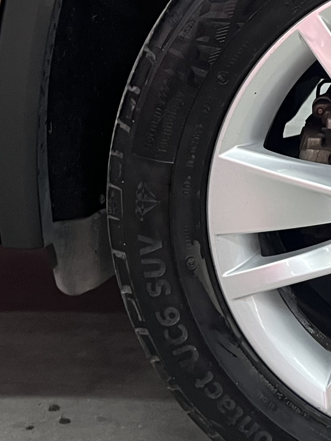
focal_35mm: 84
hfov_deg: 16.7
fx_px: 1071
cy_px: 75
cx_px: 422
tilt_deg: -11.8
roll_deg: -0.3
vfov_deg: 22.9
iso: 320
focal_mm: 5.7
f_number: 1.5
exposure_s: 1/50
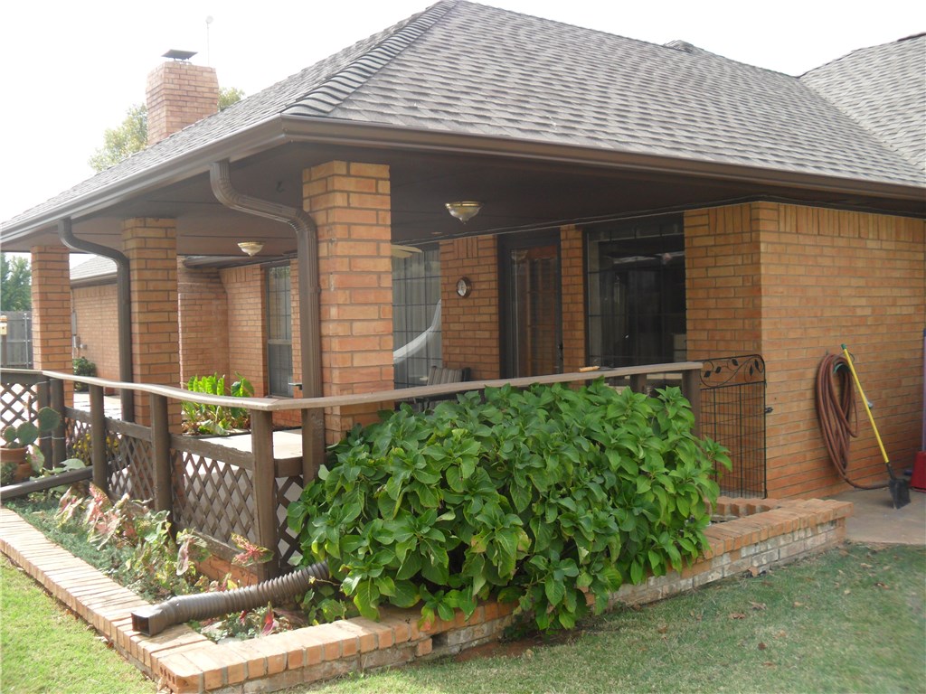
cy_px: 347
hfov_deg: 52.6
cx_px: 463
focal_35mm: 35
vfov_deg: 40.7
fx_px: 936
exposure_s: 1/500
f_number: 3
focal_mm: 6.3
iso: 80
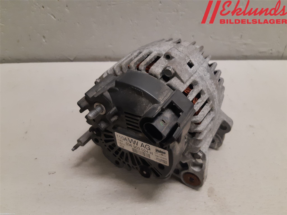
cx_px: 144
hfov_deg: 67.3
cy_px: 108
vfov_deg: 53.1
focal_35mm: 26
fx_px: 216
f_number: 1.7
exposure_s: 1/50
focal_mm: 3.93
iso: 200
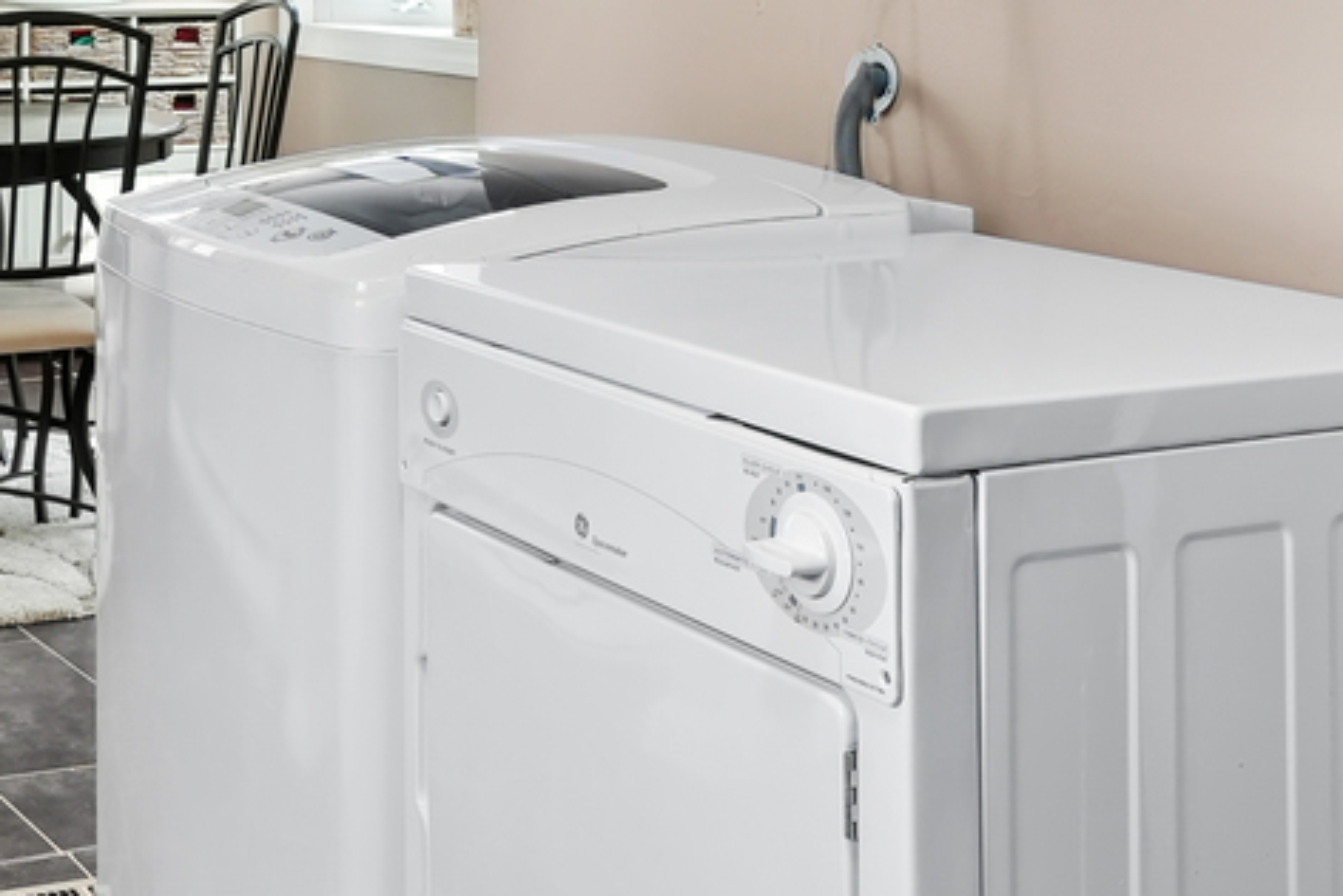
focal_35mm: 61
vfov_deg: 21.2
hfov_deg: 31.4
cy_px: -91
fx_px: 2276
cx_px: 148
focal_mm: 16
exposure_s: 1/1.67
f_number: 8
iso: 400
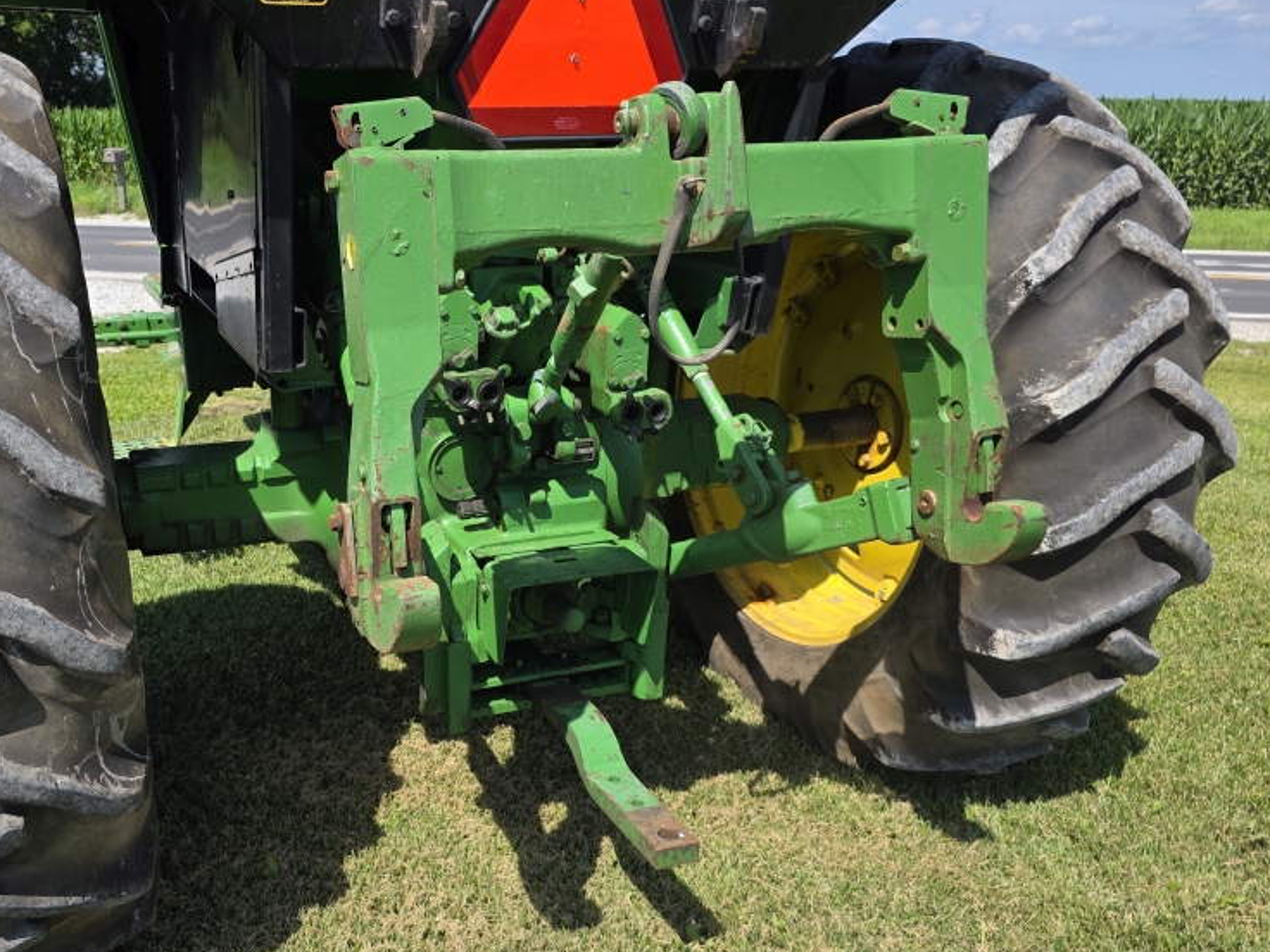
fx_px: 1174
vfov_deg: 44.1
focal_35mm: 32
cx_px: 464
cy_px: 533
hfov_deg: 56.0
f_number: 1.7
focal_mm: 6.3
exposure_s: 1/4434
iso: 80
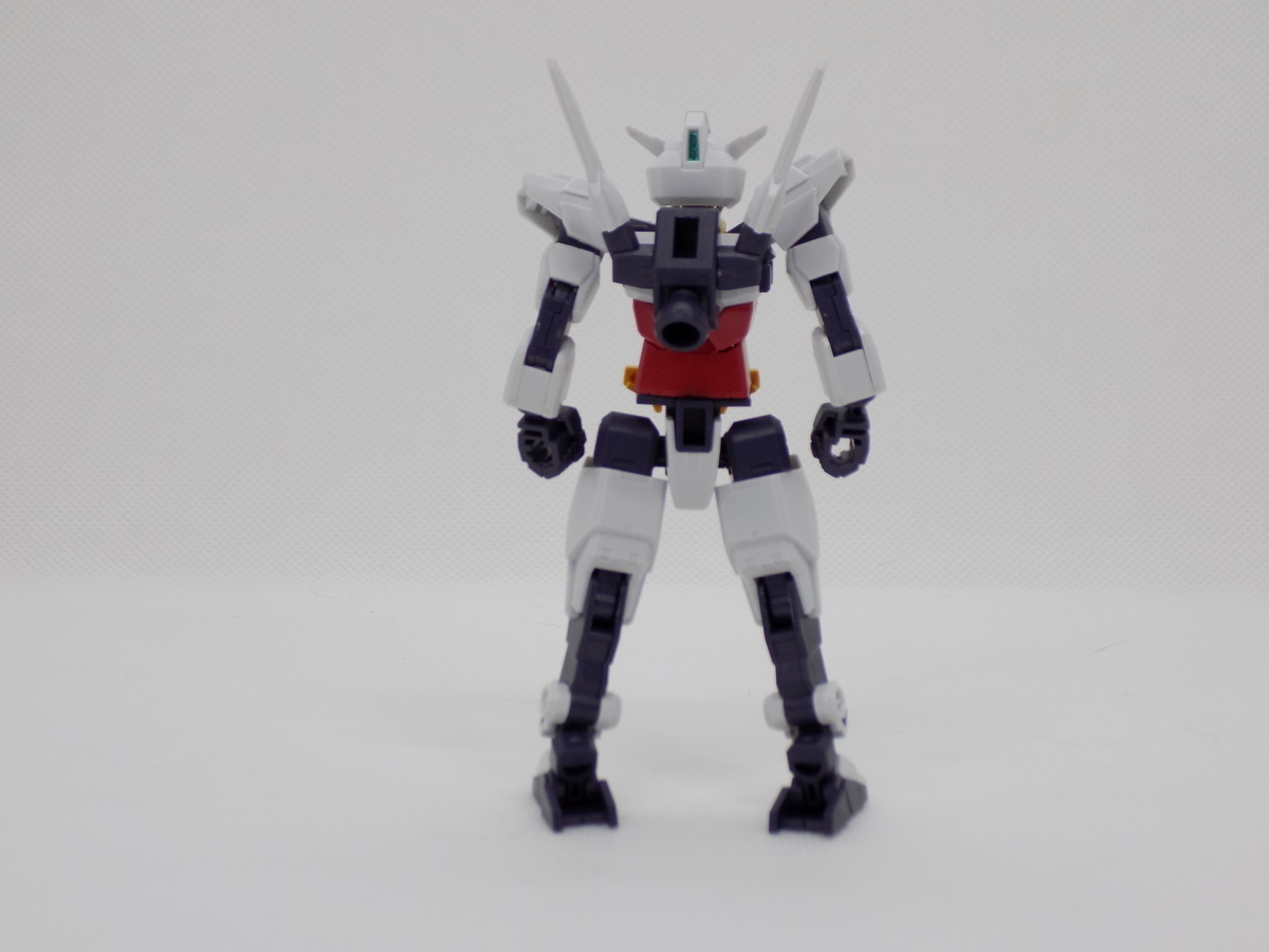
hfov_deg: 36.8
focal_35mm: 52
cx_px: 634
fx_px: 1906
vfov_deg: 28.0
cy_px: 476
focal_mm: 9.3
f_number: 3.9
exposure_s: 1/60
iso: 80
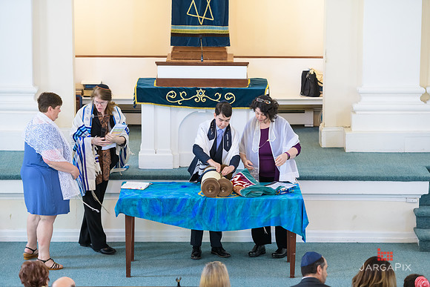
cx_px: 215
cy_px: 144
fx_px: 1613
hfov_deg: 15.2
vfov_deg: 10.2
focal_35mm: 135
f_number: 3.2
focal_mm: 135
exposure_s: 1/125
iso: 1250
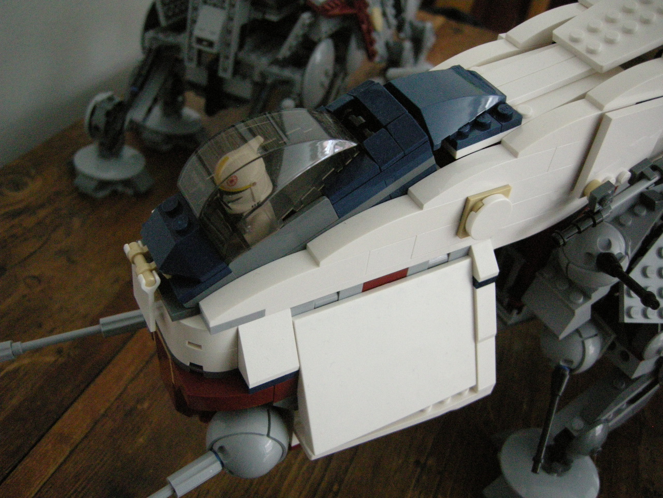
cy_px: 249
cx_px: 332
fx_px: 690
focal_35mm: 36
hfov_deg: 51.4
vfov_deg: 39.7
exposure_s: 1/30
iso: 656
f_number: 2.7
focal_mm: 7.5
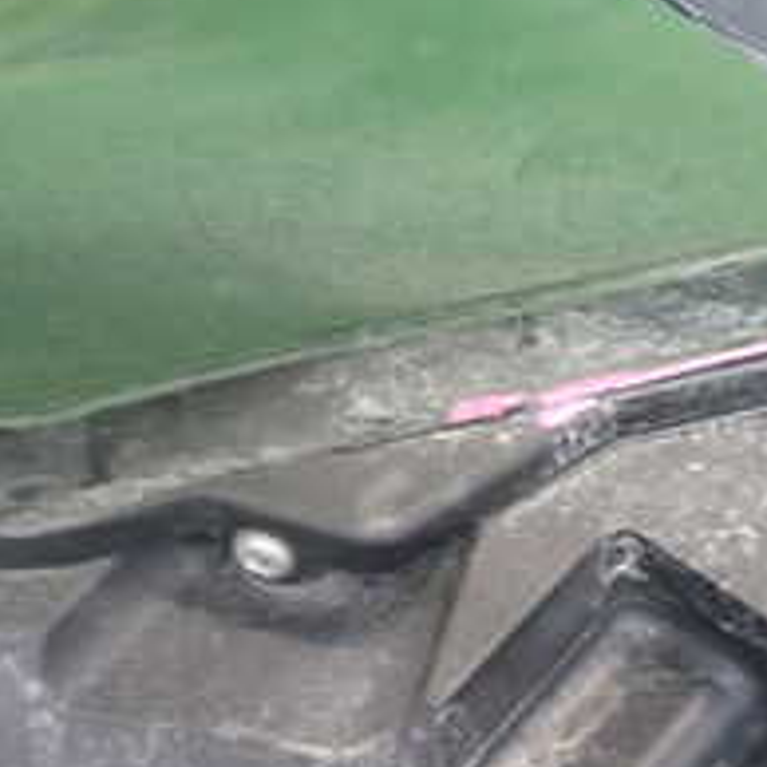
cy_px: 447
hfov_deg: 21.1
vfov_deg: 21.1
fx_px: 2056
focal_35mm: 82
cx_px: 411
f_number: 2.3
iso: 320
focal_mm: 5.4
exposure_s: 1/30
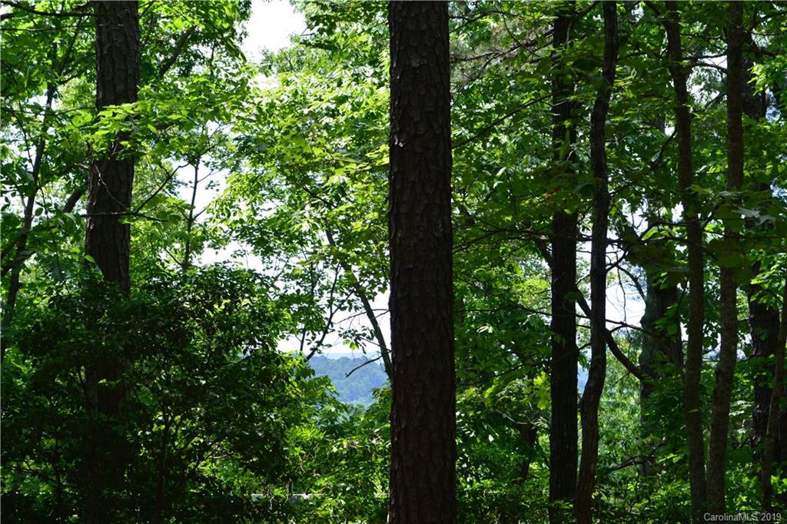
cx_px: 394
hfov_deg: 24.6
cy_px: 262
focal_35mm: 82
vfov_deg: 16.5
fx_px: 1803
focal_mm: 55
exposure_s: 1/80
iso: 200
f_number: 10
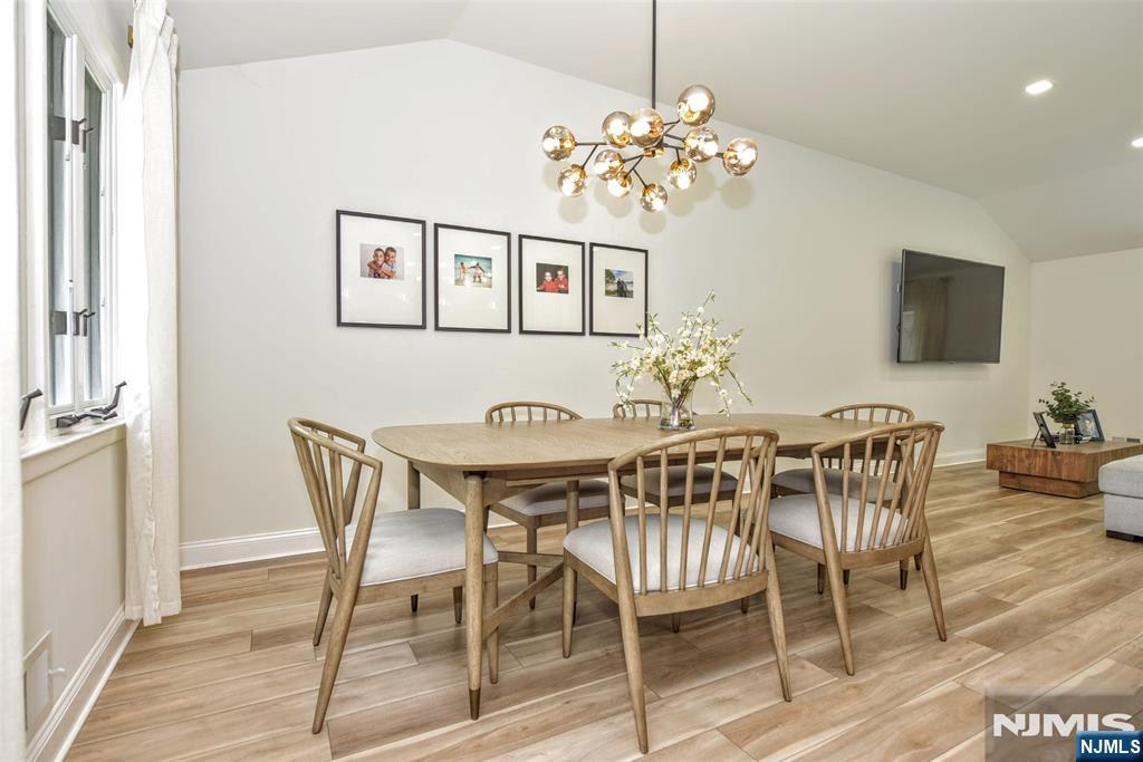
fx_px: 540
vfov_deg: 70.5
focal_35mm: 17
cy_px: 381
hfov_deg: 93.3
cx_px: 572
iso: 800
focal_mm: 17
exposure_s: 1/60
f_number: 4
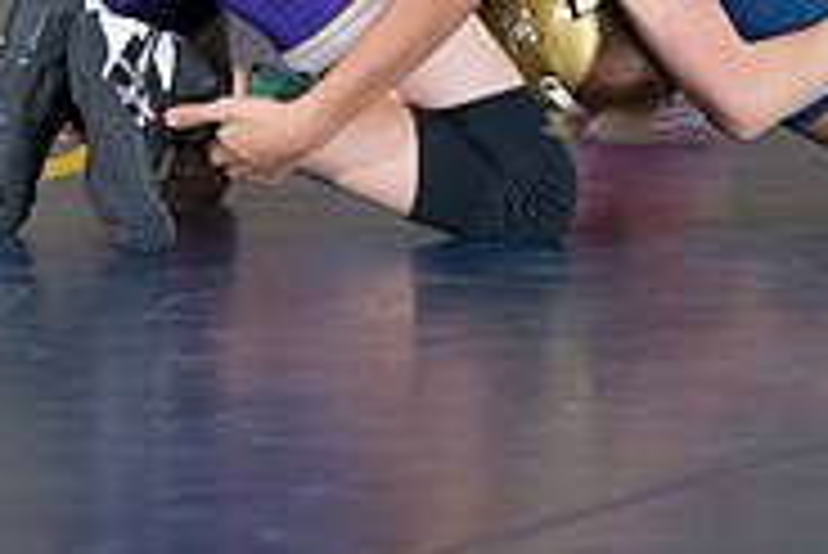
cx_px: 477
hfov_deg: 3.6
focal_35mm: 568
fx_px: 13074
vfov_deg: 2.4
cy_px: -282
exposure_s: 1/250
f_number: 5.6
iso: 1250
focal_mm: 180
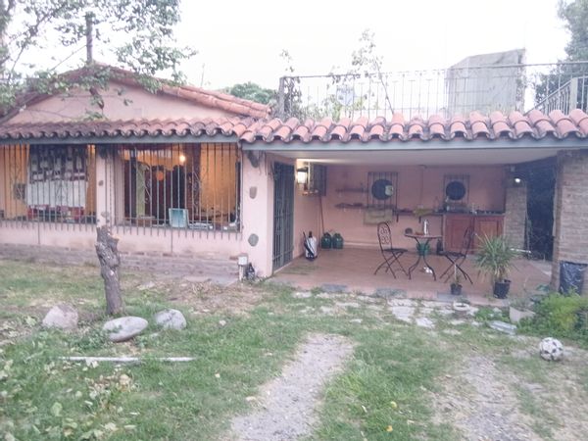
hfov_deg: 67.3
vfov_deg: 53.1
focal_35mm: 26
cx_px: 294
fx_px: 442
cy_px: 220
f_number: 1.8
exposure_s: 1/16.7
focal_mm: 3.98
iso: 250
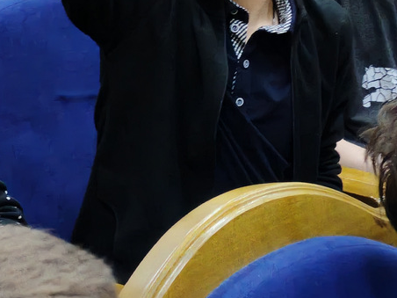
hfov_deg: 12.9
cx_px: 182
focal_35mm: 153
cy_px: -94
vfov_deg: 9.5
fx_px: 1755
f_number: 1.95
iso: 640
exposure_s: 1/50
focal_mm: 5.52
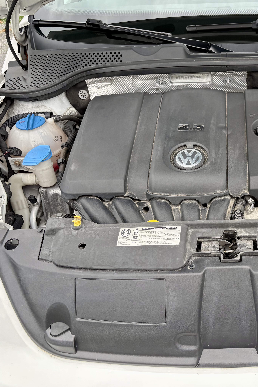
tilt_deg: -34.0
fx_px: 408
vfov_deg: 50.7
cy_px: 195
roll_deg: -0.1
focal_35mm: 38
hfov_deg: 33.3
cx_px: 231
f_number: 1.6
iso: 64
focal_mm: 5.96
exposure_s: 1/629
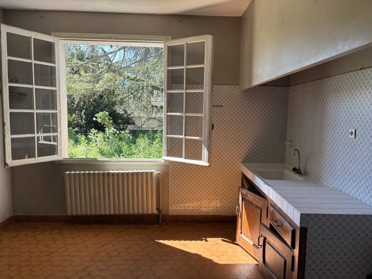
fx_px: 279
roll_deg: -0.8
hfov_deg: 67.3
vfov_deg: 53.1
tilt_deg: -6.1
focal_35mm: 26
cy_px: 140
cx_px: 186
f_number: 1.6
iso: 64
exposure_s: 1/241
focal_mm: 5.96
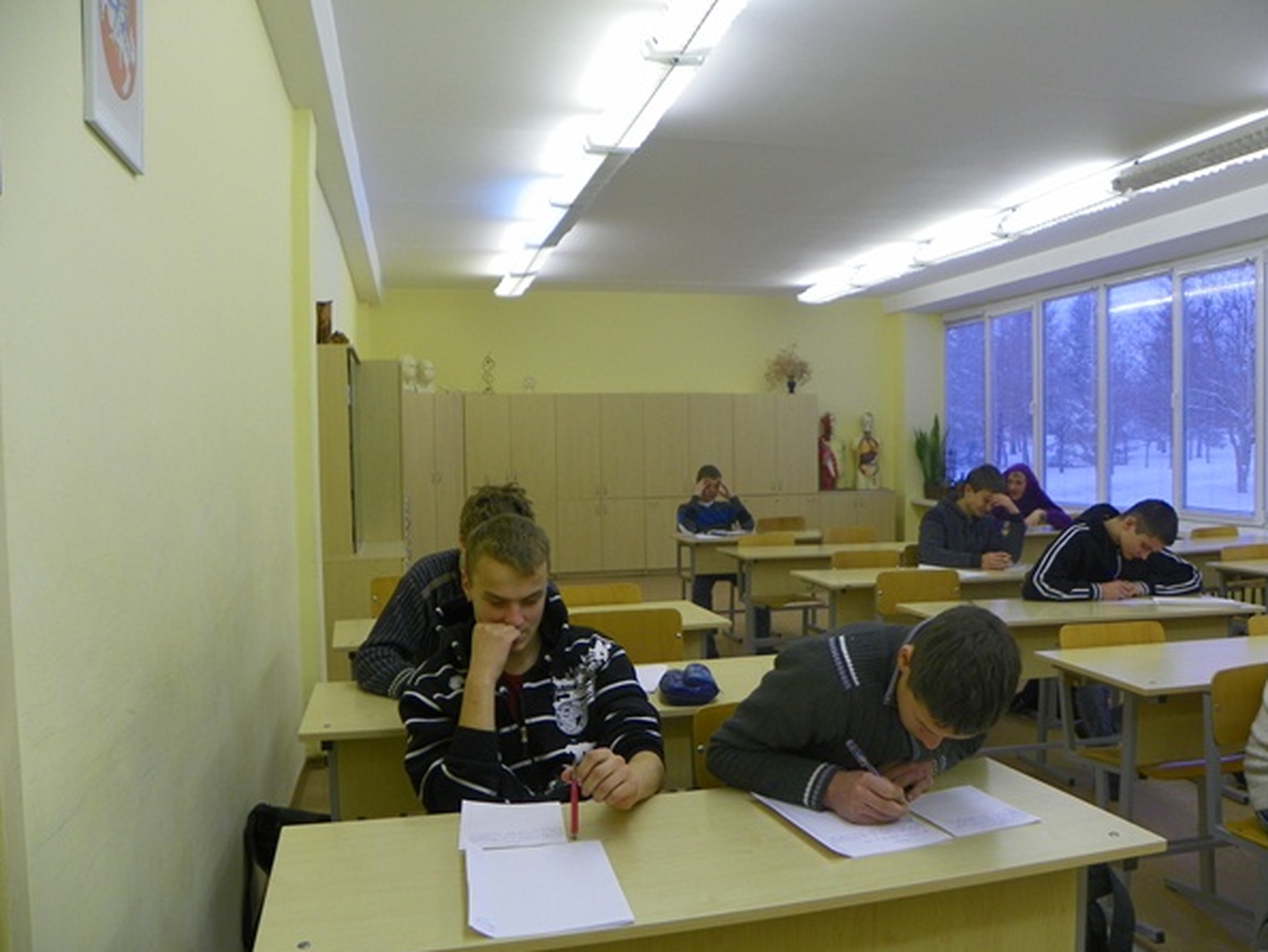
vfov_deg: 49.8
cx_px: 672
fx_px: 1026
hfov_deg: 63.4
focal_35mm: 28
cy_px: 502
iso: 64
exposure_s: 1/40
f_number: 2.8
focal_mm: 4.6
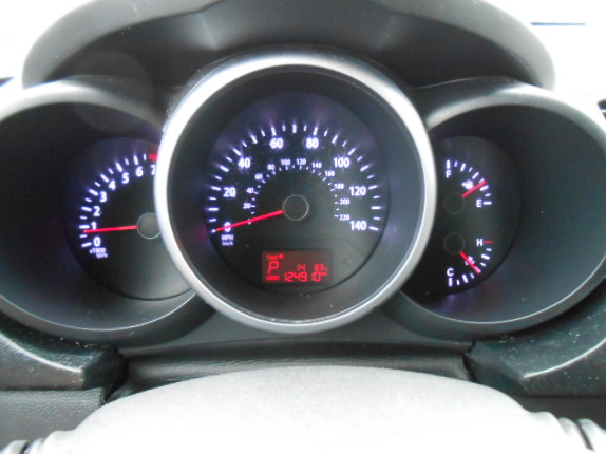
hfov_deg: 61.6
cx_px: 318
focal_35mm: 29
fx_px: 507
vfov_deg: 48.1
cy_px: 205
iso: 800
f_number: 3.5
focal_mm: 4.6
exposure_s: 1/50
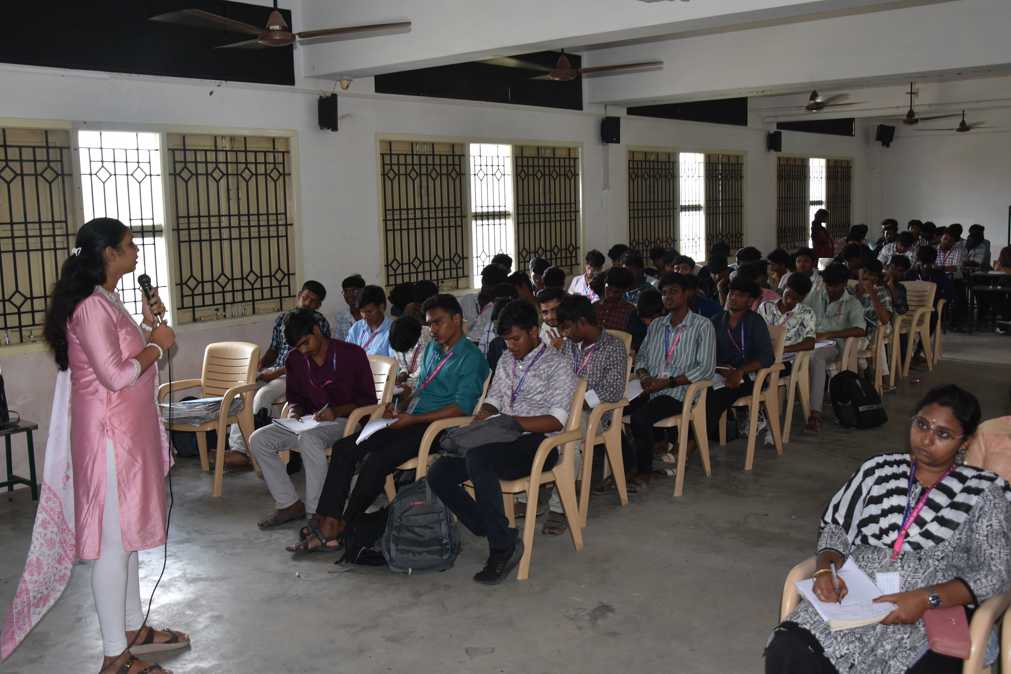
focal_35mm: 36
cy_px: 307
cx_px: 489
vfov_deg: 36.9
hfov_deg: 53.1
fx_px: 1011
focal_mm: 22
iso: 400
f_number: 3.8
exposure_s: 1/60
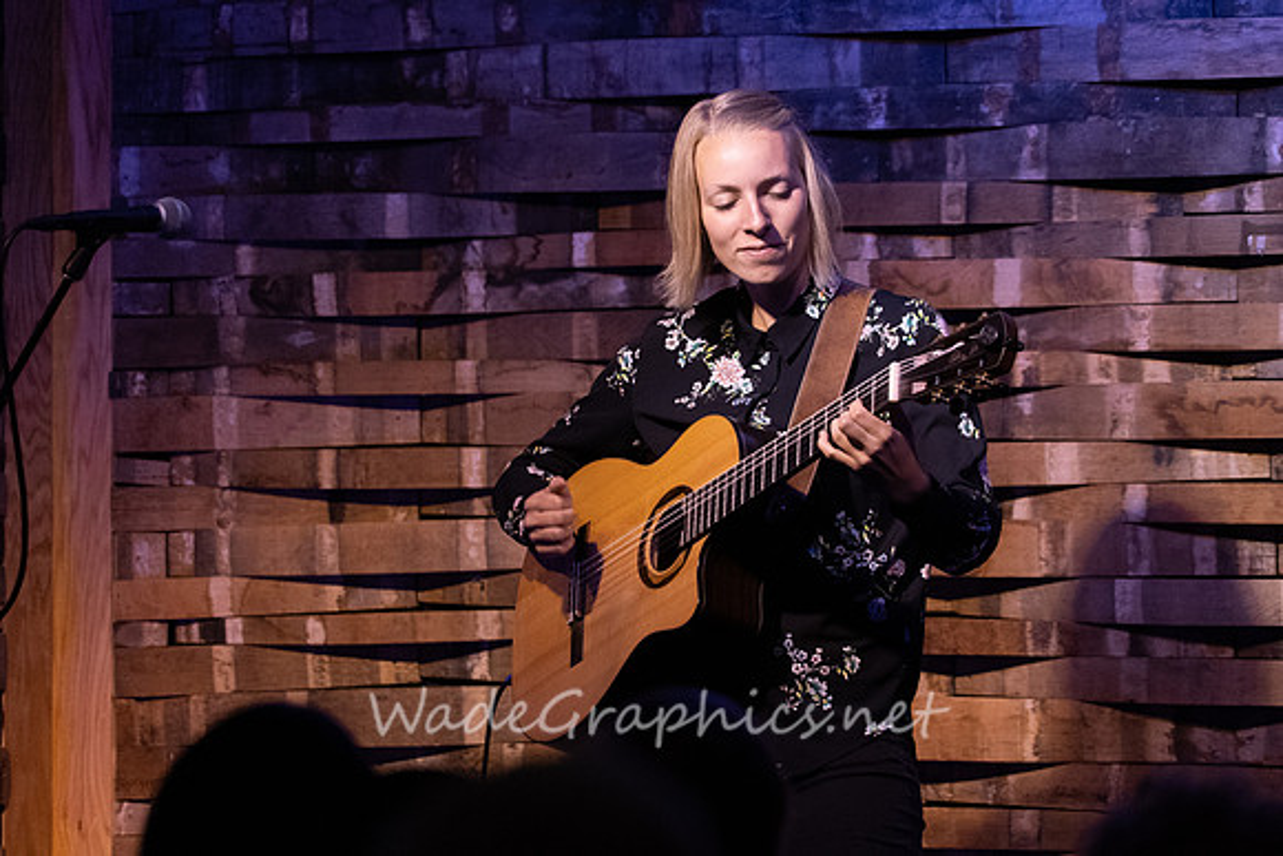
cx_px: 682
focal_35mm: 269
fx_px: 9592
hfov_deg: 7.7
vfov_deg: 5.1
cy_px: 401
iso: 6400
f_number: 6.3
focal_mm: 240
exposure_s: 1/125
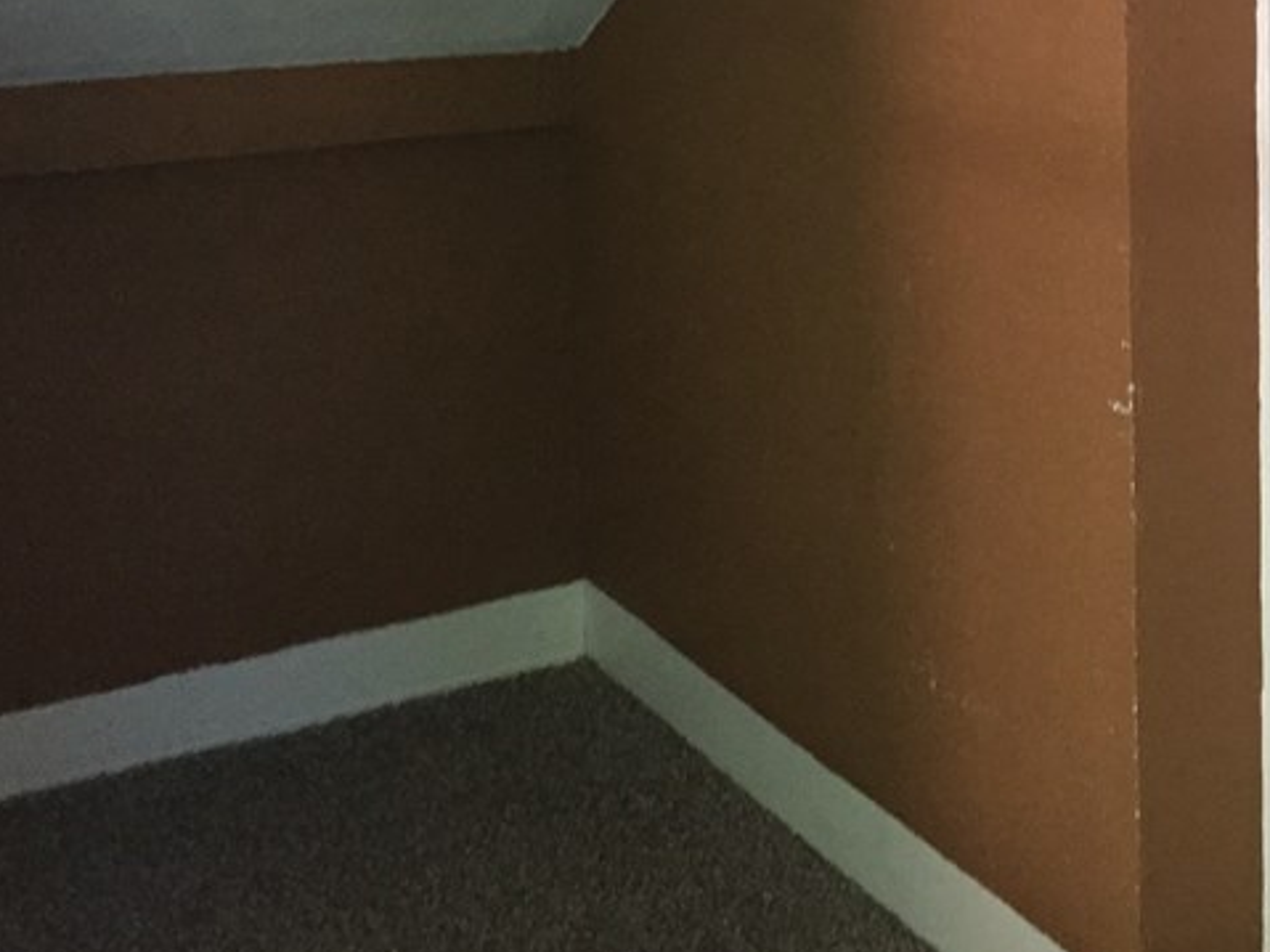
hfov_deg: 29.5
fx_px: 2274
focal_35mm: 62
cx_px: 1212
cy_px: 186
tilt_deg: -9.6
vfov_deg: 23.3
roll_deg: -0.7
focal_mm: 4.15
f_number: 2.2
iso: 250
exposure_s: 1/20
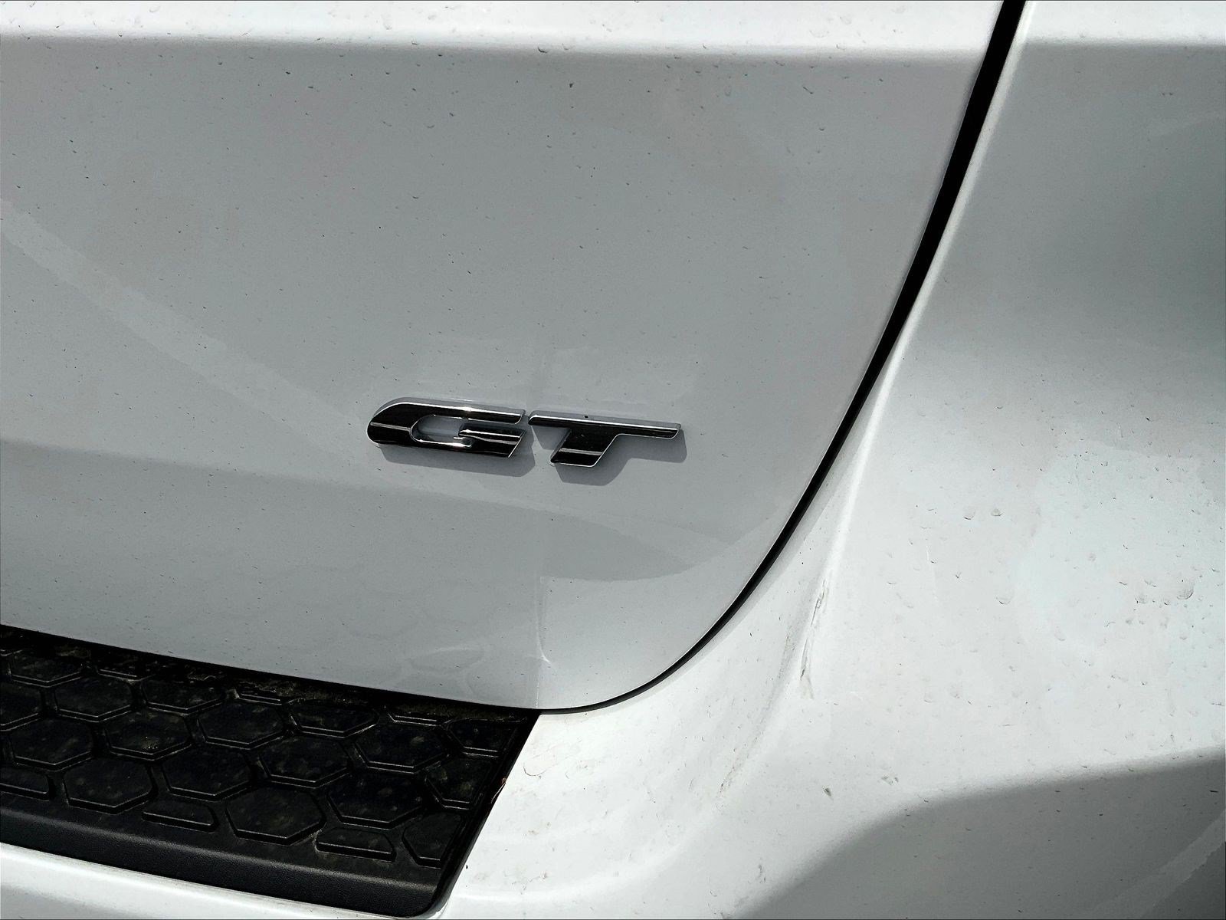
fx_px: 1027
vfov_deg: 48.2
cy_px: 460
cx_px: 613
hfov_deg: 61.7
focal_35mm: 29
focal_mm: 3
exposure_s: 1/5263
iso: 25
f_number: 1.8
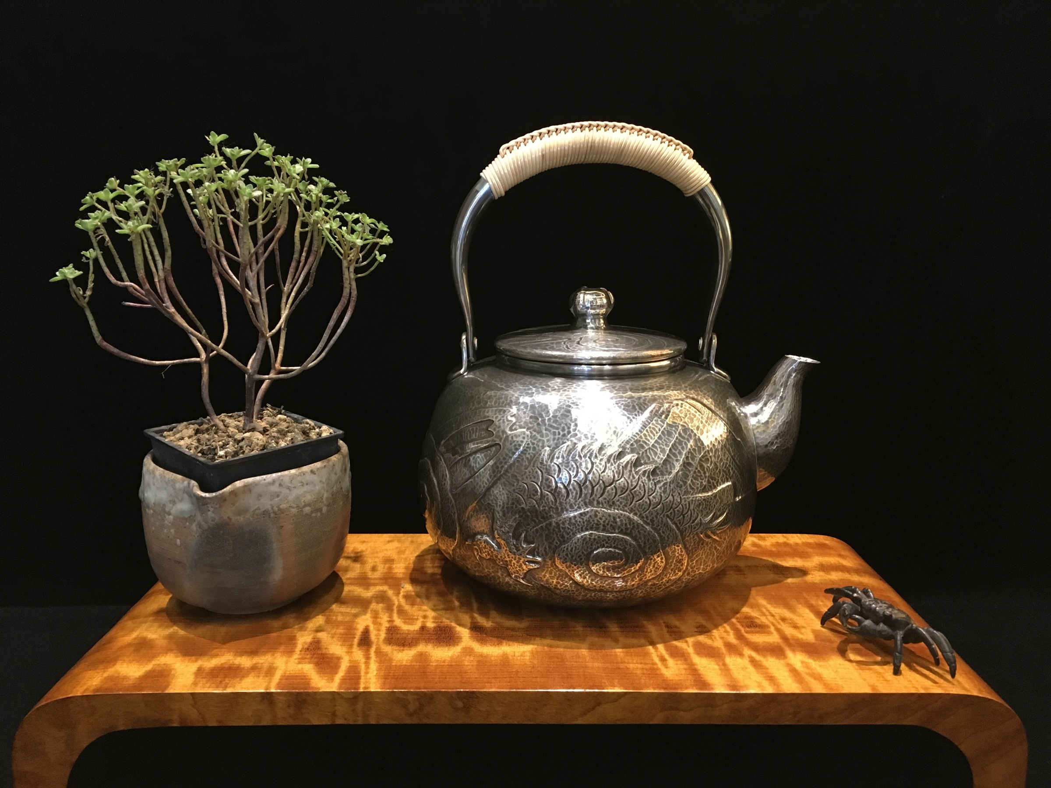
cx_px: 526
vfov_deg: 48.2
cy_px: 394
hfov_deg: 61.7
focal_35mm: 29
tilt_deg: -11.0
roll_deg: +0.0
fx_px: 880
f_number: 2.2
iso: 200
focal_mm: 4.15
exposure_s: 1/17
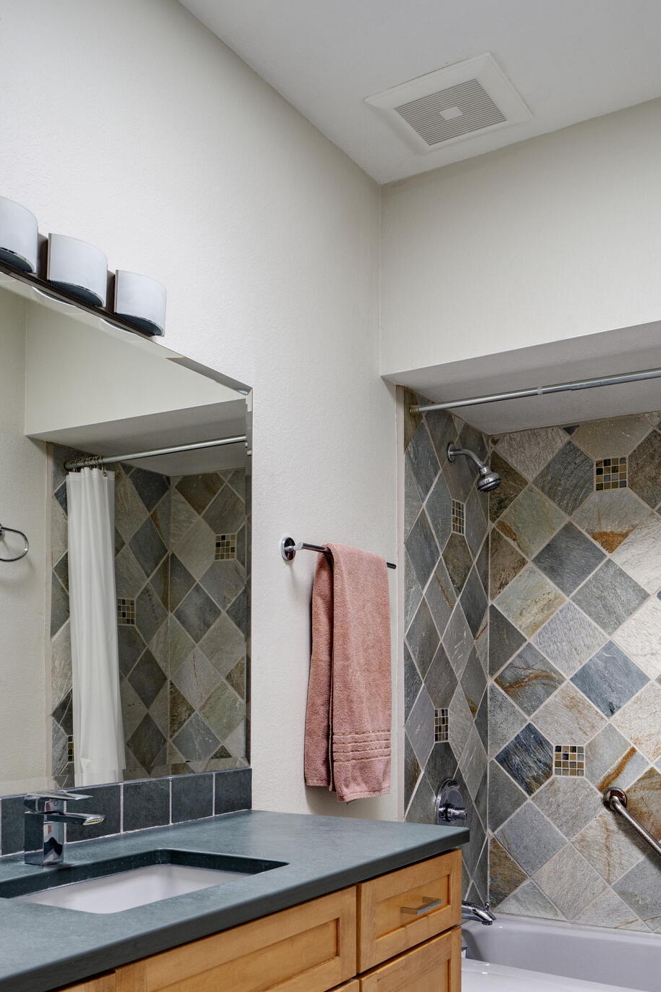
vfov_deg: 53.0
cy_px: 690
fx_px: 965
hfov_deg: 37.8
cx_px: 296
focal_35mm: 35
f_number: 10
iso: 200
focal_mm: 24
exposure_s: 1/1.25
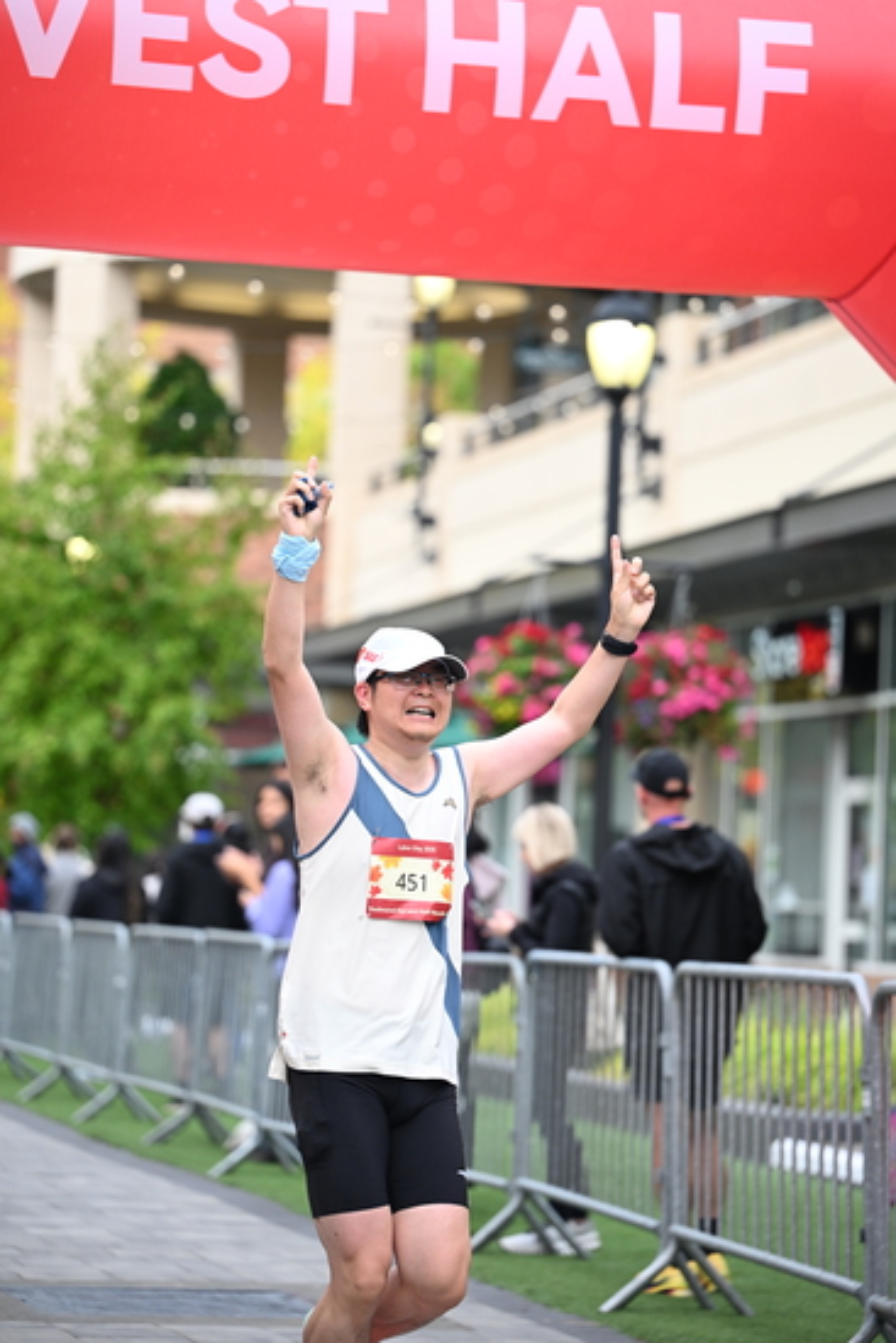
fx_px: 4477
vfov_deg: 17.1
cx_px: 448
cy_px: 672
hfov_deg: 11.4
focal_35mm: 120
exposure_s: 1/1600
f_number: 2.8
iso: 1000
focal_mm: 120
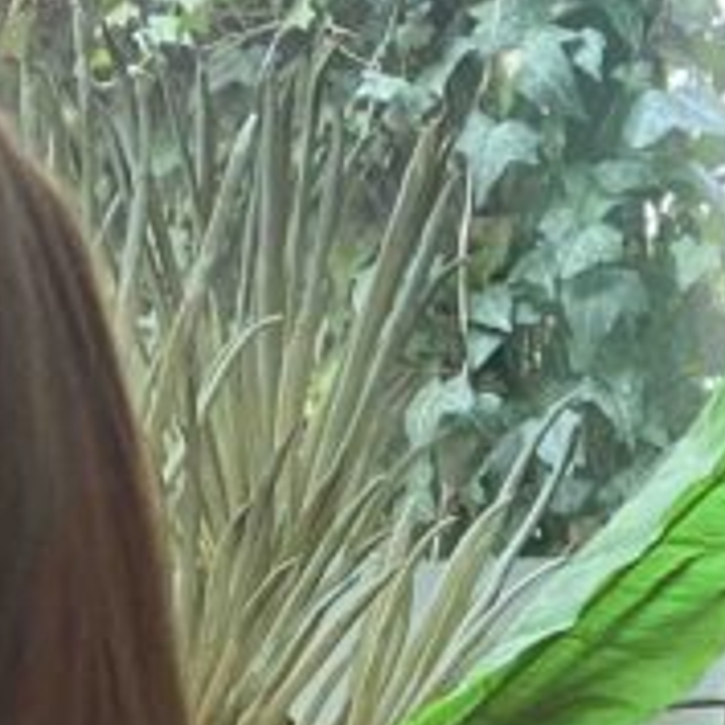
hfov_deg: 12.8
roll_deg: +2.0
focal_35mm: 133
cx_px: 868
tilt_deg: -11.8
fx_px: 3152
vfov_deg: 12.2
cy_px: 1229
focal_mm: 4.25
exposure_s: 1/50
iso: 250
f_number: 1.8
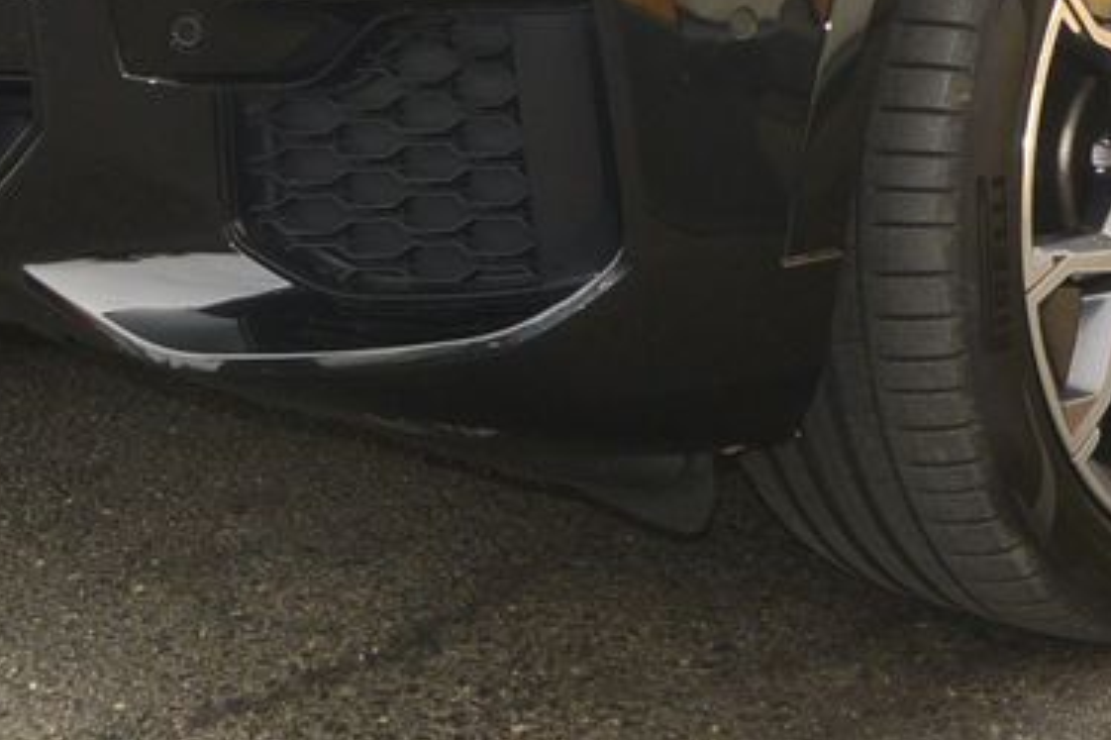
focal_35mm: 74
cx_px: 713
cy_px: -189
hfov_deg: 27.2
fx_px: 2283
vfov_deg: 17.4
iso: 160
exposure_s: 1/250
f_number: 5.6
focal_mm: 10
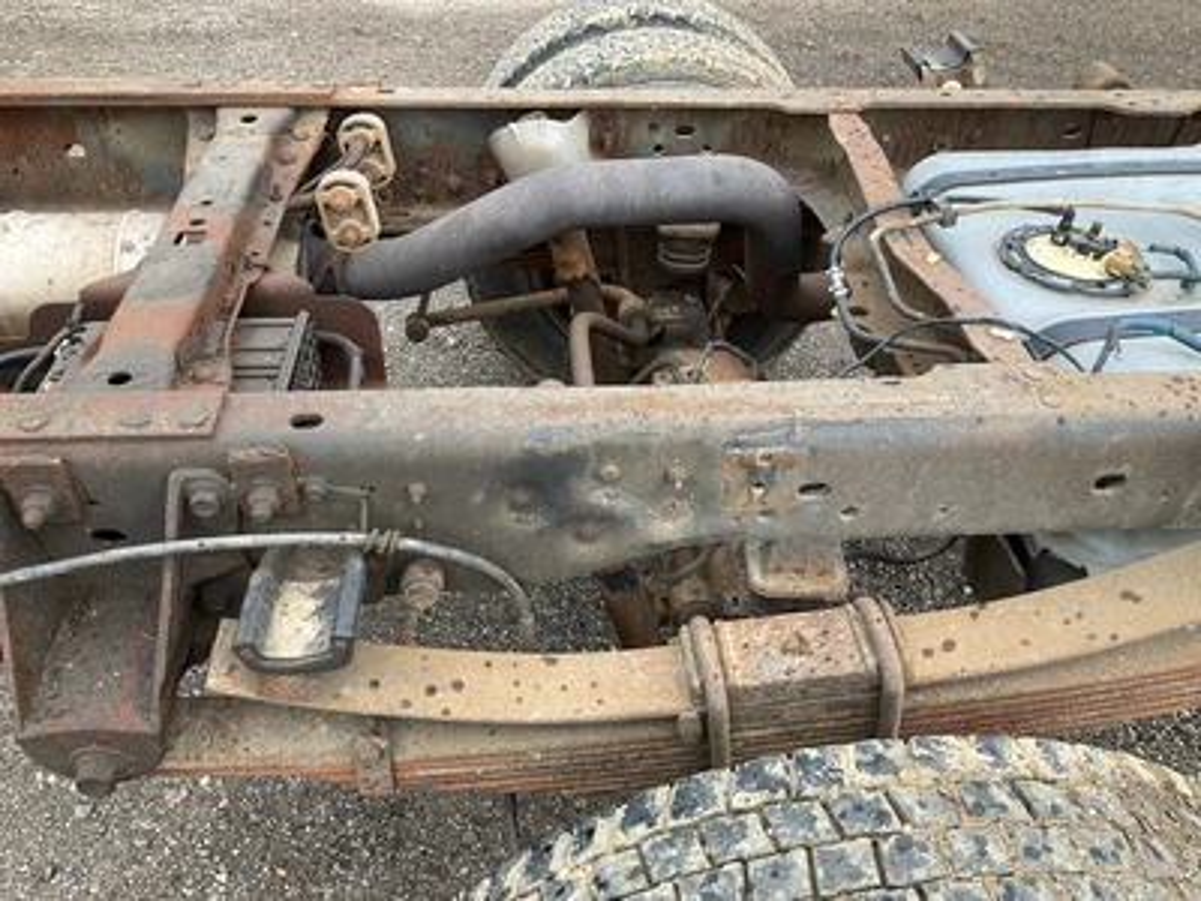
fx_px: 1006
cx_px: 600
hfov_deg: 61.7
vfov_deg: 48.2
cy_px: 450
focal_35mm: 29
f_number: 1.8
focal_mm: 3
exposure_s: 1/122
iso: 20
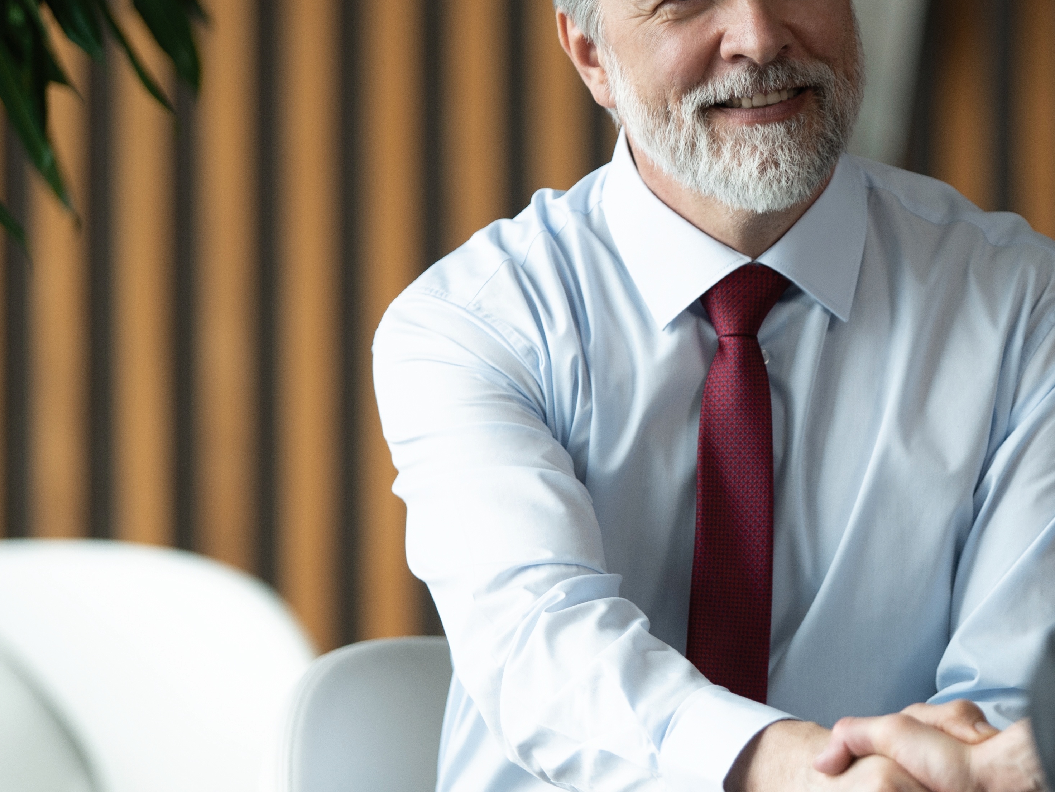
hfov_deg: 7.0
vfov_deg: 5.2
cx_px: 789
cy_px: 394
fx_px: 8656
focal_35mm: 284
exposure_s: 1/100
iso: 160
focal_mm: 145
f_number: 2.8
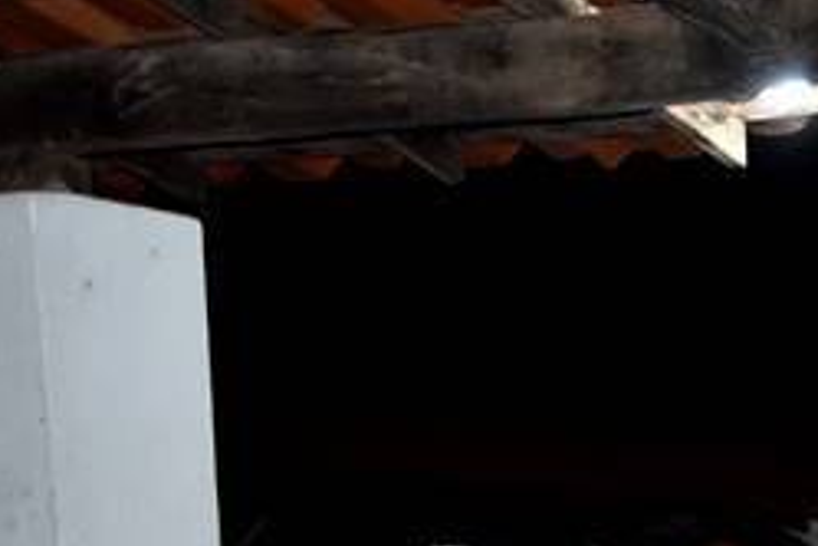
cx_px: 1905
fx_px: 3781
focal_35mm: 166
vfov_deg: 8.0
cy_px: 944
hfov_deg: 10.7
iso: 800
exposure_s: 1/100
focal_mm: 23
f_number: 3.8
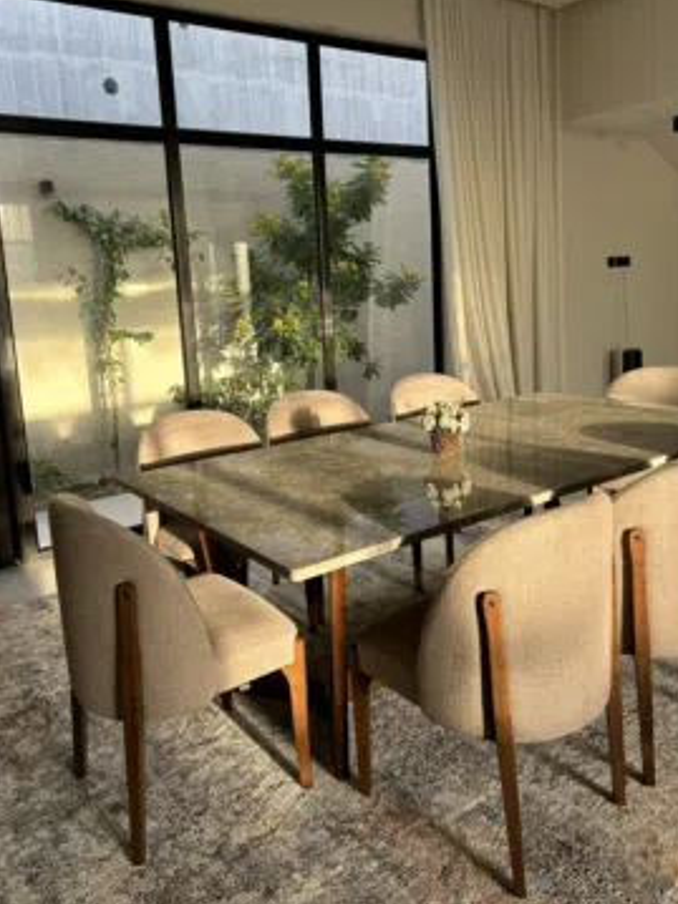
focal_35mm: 29
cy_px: 403
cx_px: 335
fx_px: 758
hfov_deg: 48.2
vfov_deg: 61.5
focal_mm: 5.7
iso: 32
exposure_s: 1/135
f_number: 1.5
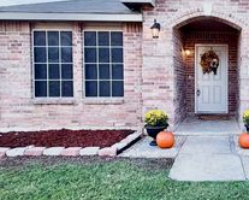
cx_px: 232
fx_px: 243
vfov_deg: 44.5
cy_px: 89
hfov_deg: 47.6
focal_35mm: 33
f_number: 2.2
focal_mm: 2.22
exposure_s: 1/527
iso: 40
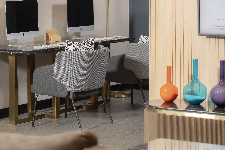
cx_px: 79
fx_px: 819
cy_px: 49
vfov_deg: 10.5
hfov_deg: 15.6
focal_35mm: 131
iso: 500
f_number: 4
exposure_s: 1/40
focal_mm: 90
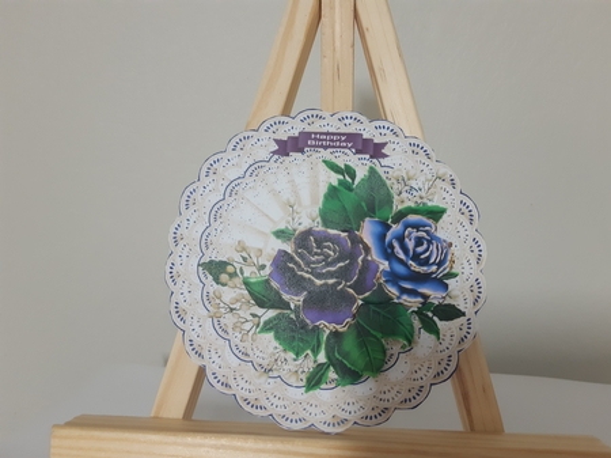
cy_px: 229
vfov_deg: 53.0
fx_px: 459
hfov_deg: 67.3
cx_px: 306
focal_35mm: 26
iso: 250
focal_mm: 3.92
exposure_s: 1/25
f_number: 1.7
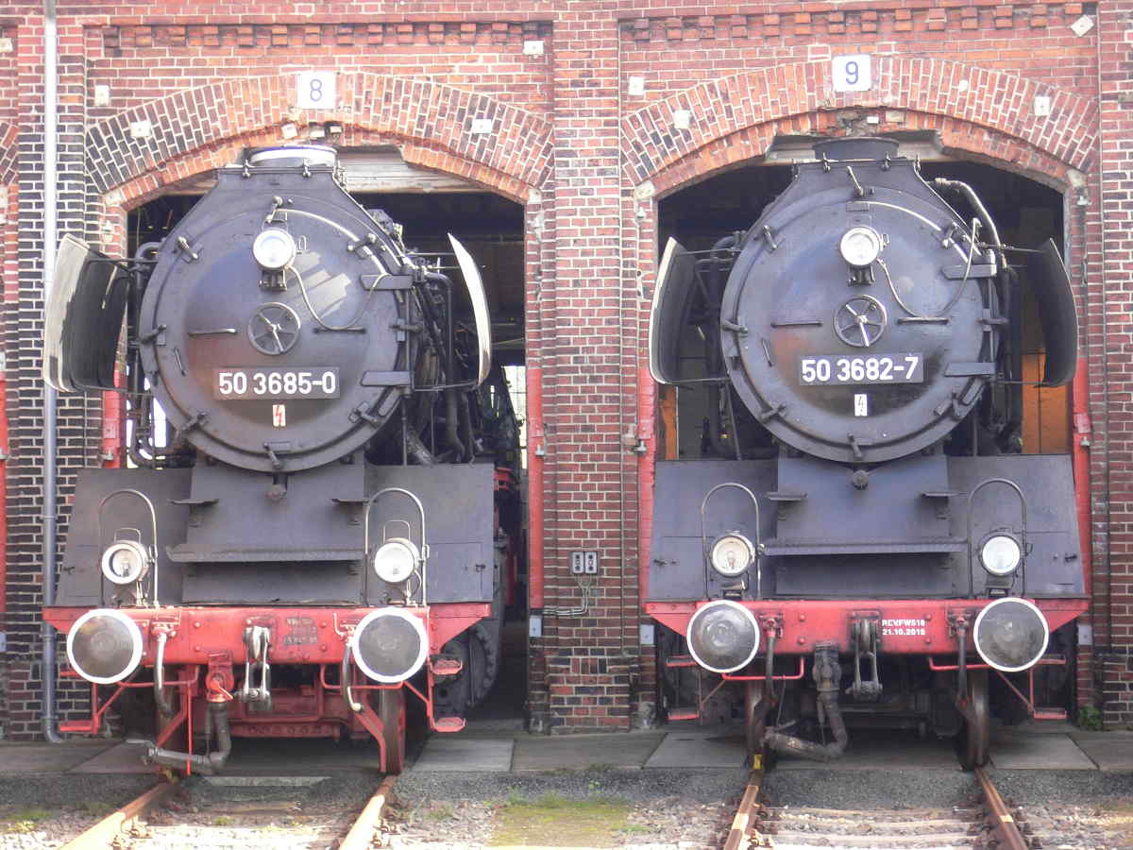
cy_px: 425
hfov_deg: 26.3
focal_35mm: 74
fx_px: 2422
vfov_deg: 19.9
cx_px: 566
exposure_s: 1/30
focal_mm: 12.3
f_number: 4.2
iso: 100
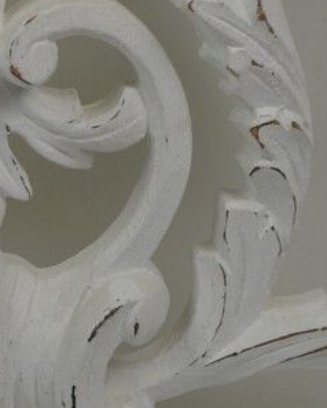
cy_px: -49
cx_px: -20
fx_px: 1922
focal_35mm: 159
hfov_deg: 9.6
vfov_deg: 11.9
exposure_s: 1/125
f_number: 5.6
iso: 280
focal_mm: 28
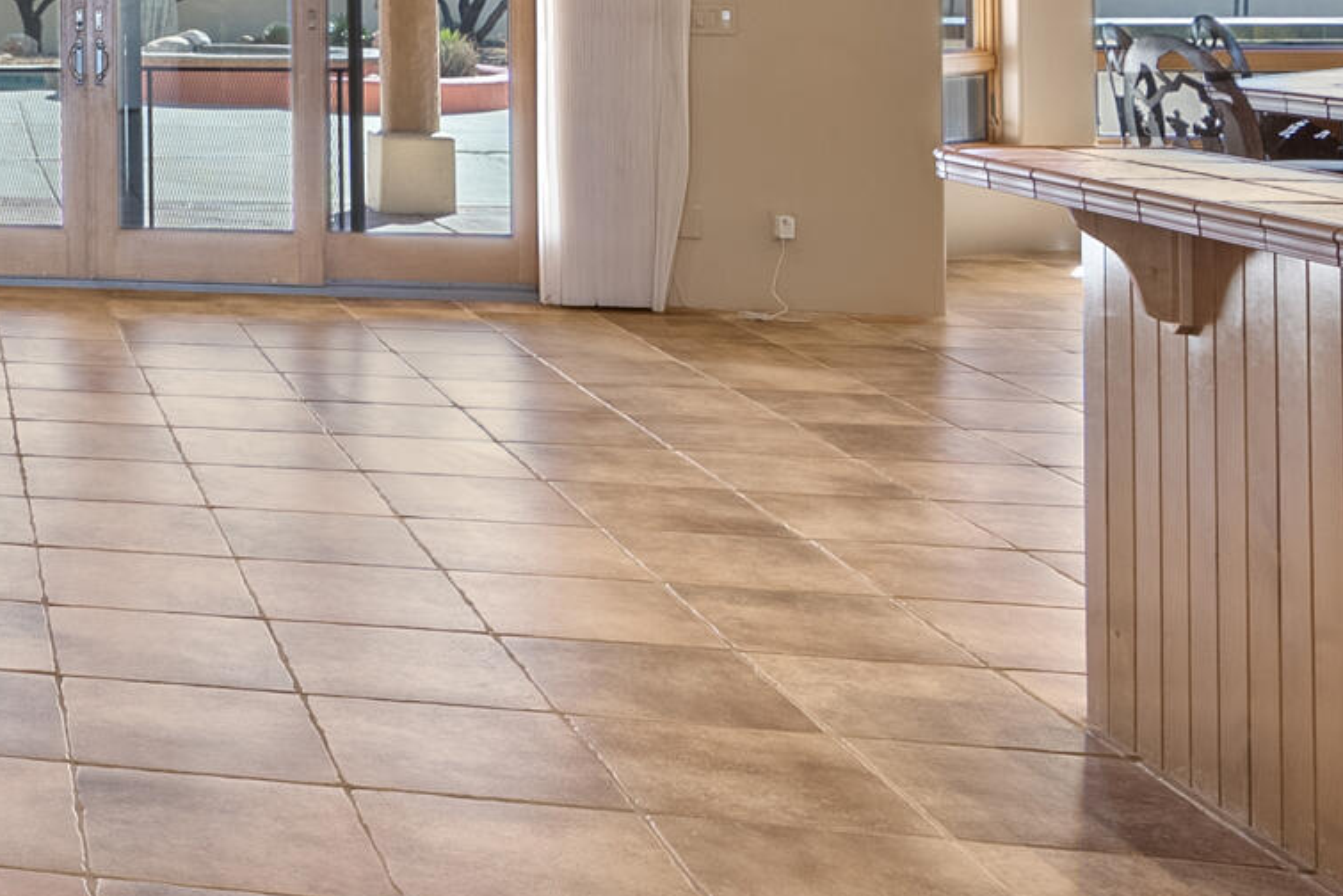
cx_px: -587
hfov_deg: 27.8
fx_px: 1978
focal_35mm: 53
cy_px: -53
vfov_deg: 24.1
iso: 200
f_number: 8
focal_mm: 16
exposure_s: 1.6
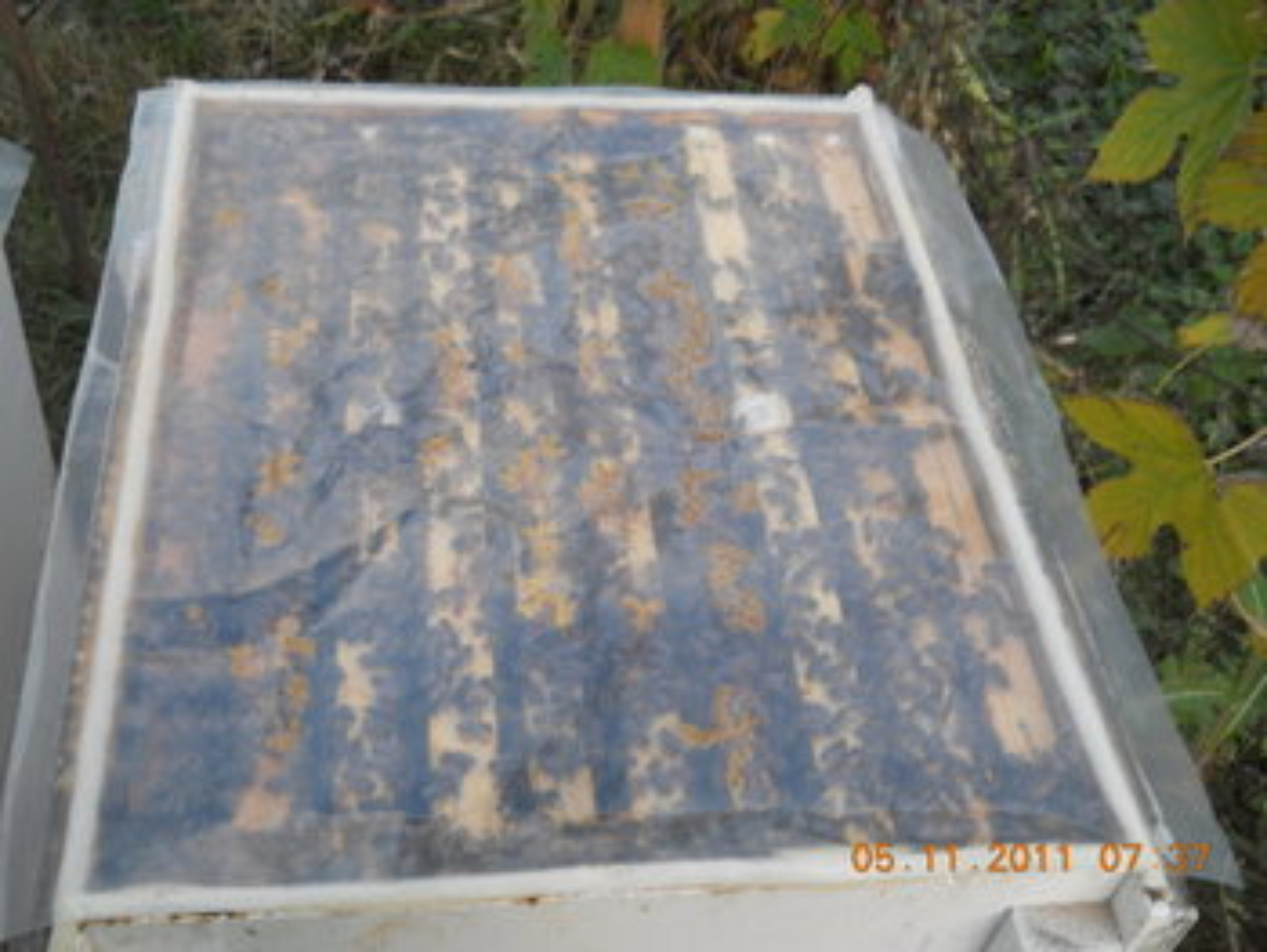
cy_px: 476
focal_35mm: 41
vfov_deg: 35.2
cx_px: 634
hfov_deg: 45.7
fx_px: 1502
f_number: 3.1
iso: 100
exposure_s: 1/30
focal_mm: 6.72
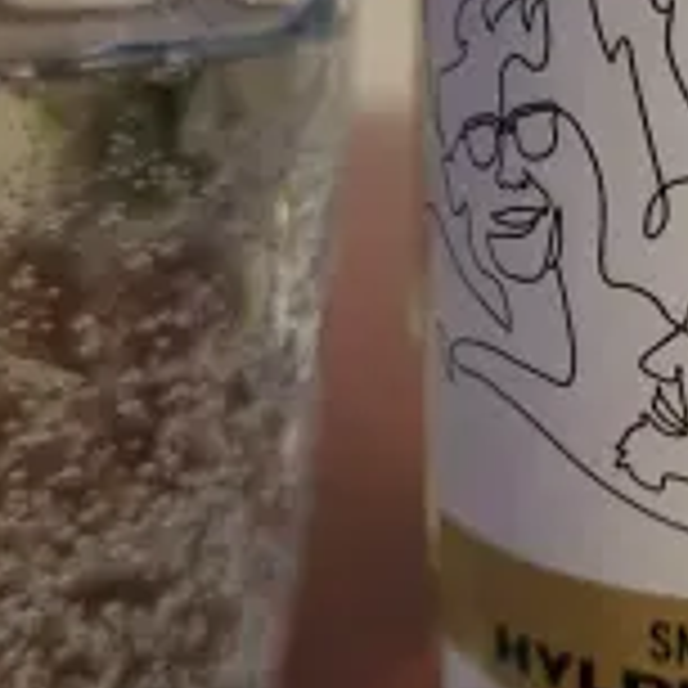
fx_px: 1349
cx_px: 594
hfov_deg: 27.8
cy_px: 256
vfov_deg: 28.5
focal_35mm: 60
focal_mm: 5.4
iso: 640
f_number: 1.8
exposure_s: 1/33.3
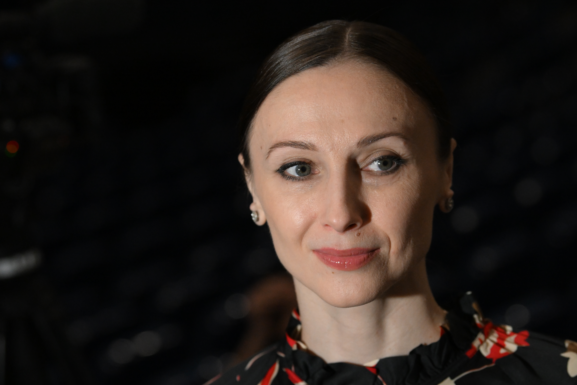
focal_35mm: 126
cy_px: 268
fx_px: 2019
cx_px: 278
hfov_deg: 16.3
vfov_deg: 10.9
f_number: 4
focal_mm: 86
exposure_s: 1/320
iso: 3200
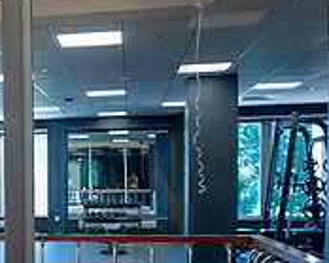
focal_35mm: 75
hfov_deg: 22.1
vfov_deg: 20.0
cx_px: -130
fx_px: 730
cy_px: 235
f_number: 5.6
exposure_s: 1/160
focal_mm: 24
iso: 1250
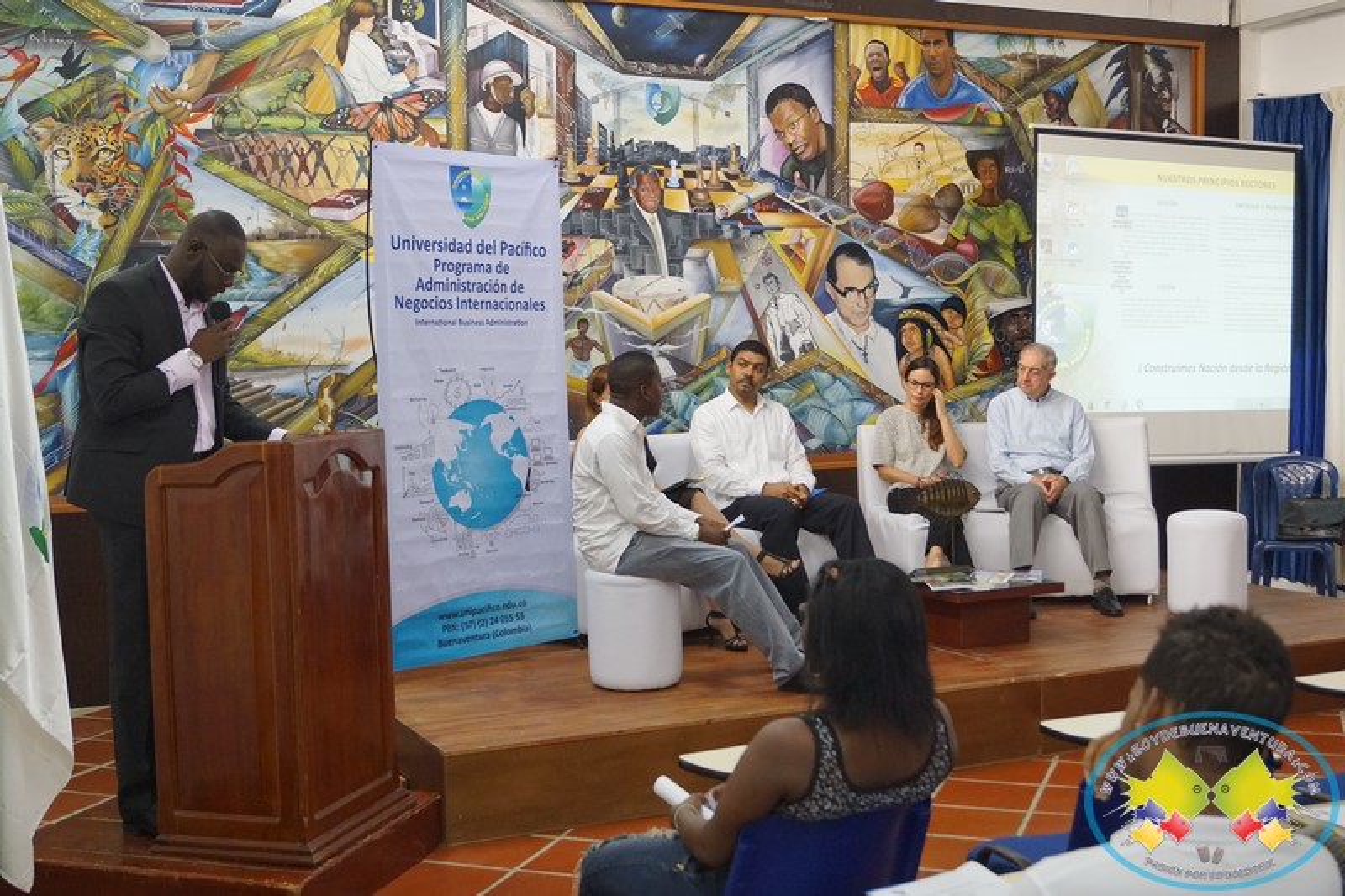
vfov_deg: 31.9
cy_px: 448
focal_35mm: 42
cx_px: 672
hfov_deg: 46.4
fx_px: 1569
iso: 1600
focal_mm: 28
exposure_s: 1/80
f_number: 4.5
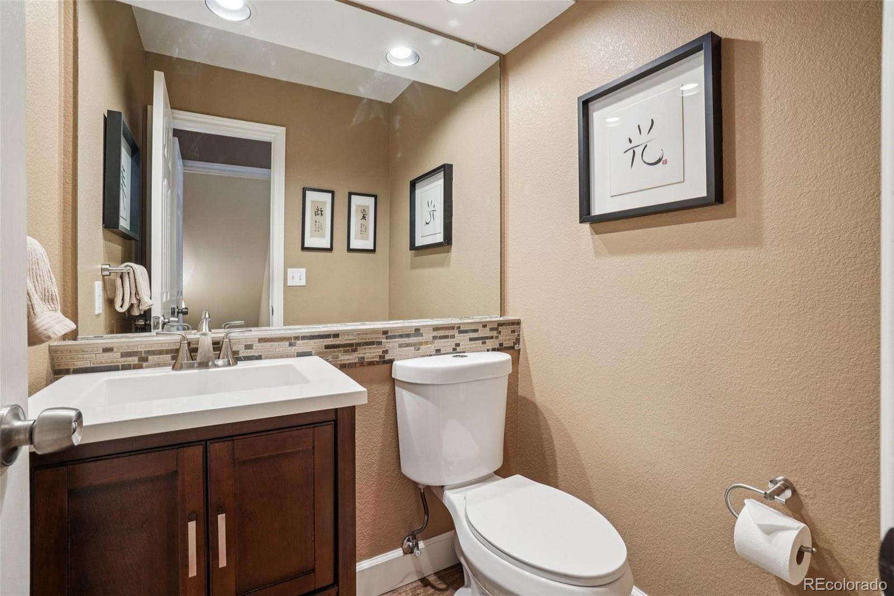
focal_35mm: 15
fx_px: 372
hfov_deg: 100.4
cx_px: 447
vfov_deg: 77.3
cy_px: 298
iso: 400
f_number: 8
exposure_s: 1/10
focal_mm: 10
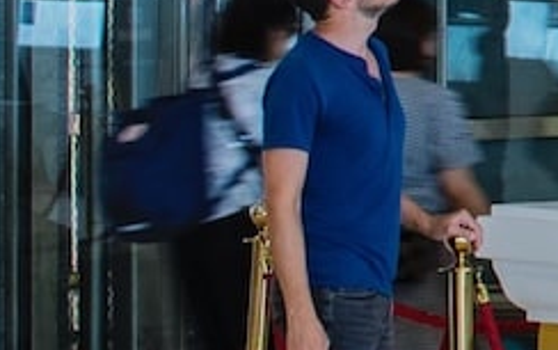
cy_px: -407
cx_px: 1054
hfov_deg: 9.1
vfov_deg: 5.8
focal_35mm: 219
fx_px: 3333
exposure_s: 1/15
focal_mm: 35
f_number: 4.5
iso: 100
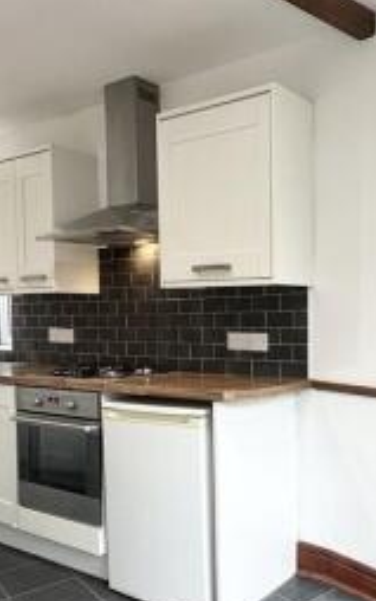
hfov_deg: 36.6
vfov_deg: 56.3
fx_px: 557
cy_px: 356
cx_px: 271
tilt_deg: -3.4
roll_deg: +0.6
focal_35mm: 34
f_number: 2.2
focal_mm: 2.22
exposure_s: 1/100
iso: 125
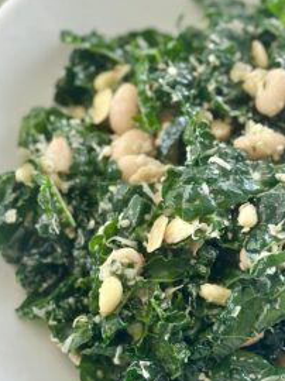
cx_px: 166
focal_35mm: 89
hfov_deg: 16.6
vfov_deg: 22.0
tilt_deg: -63.8
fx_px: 979
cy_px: 212
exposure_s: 1/121
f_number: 1.78
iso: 100
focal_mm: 6.86
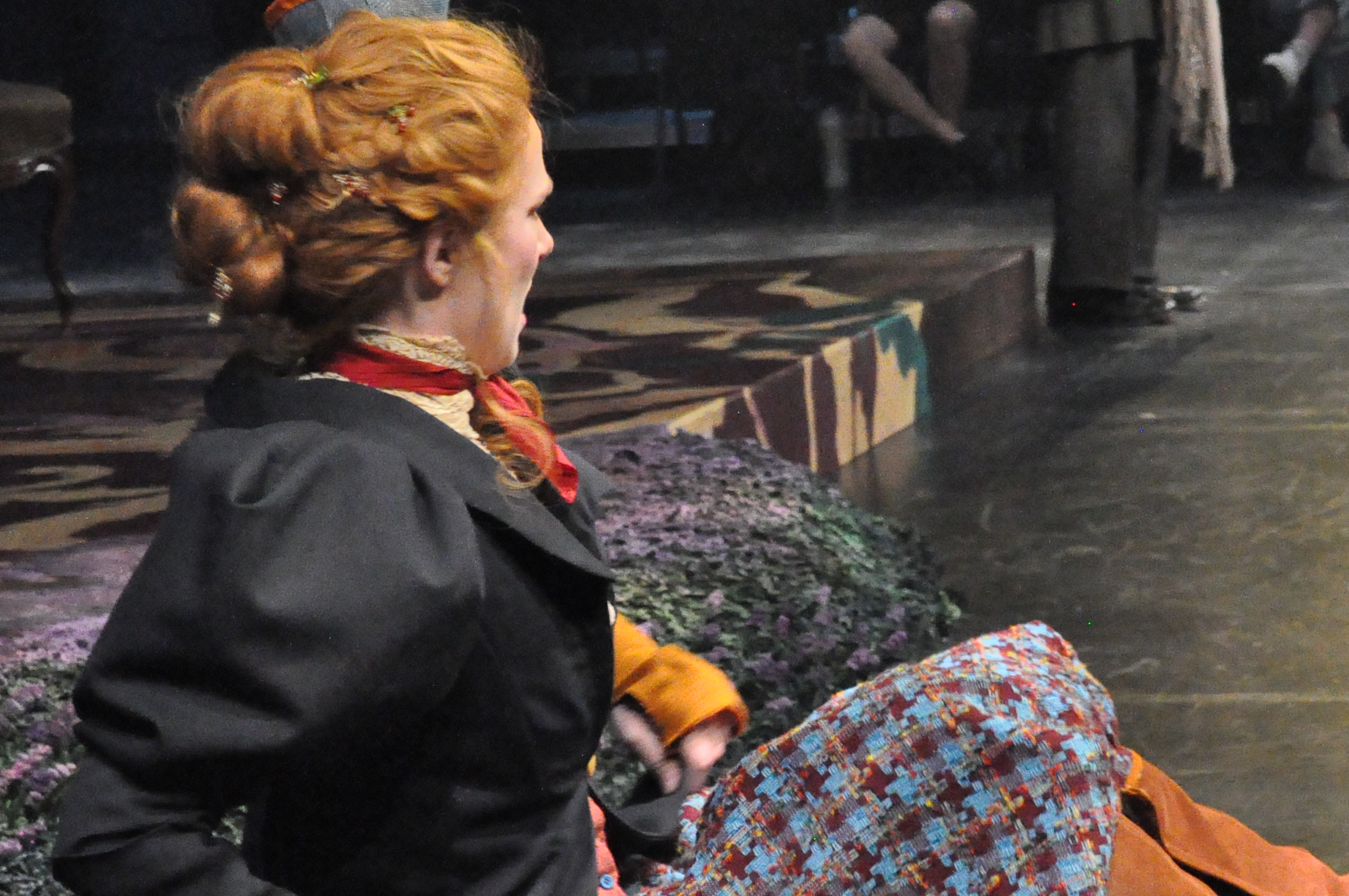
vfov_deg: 11.6
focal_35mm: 118
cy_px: 559
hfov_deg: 17.4
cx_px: 811
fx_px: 4416
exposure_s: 1/40
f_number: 5.3
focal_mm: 40
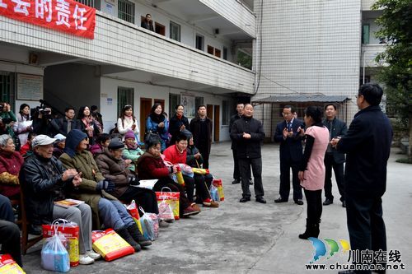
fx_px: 446
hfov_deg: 49.6
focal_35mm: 39
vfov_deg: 34.2
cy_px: 137
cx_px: 206
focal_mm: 26
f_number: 5.6
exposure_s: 1/125
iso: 280
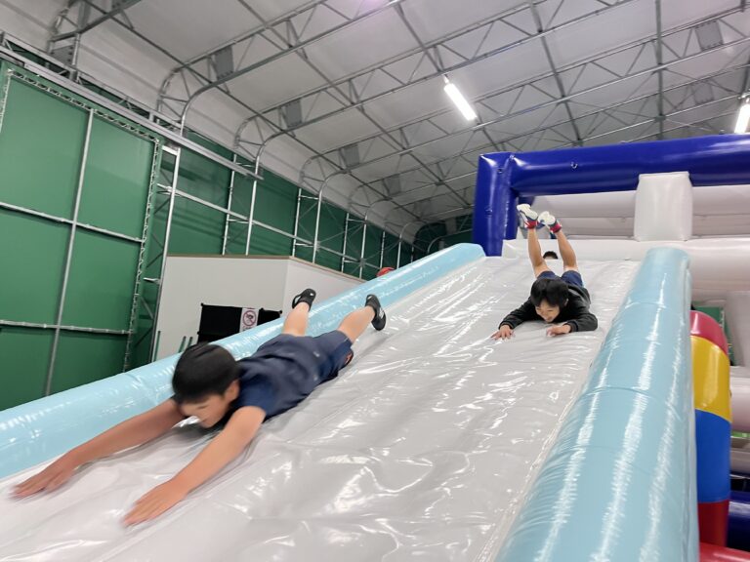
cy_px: 281
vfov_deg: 53.1
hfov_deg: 67.3
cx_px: 375
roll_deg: -5.7
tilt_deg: +6.1
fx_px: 563
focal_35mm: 26
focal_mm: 5.1
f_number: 1.6
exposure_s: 1/60
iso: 100
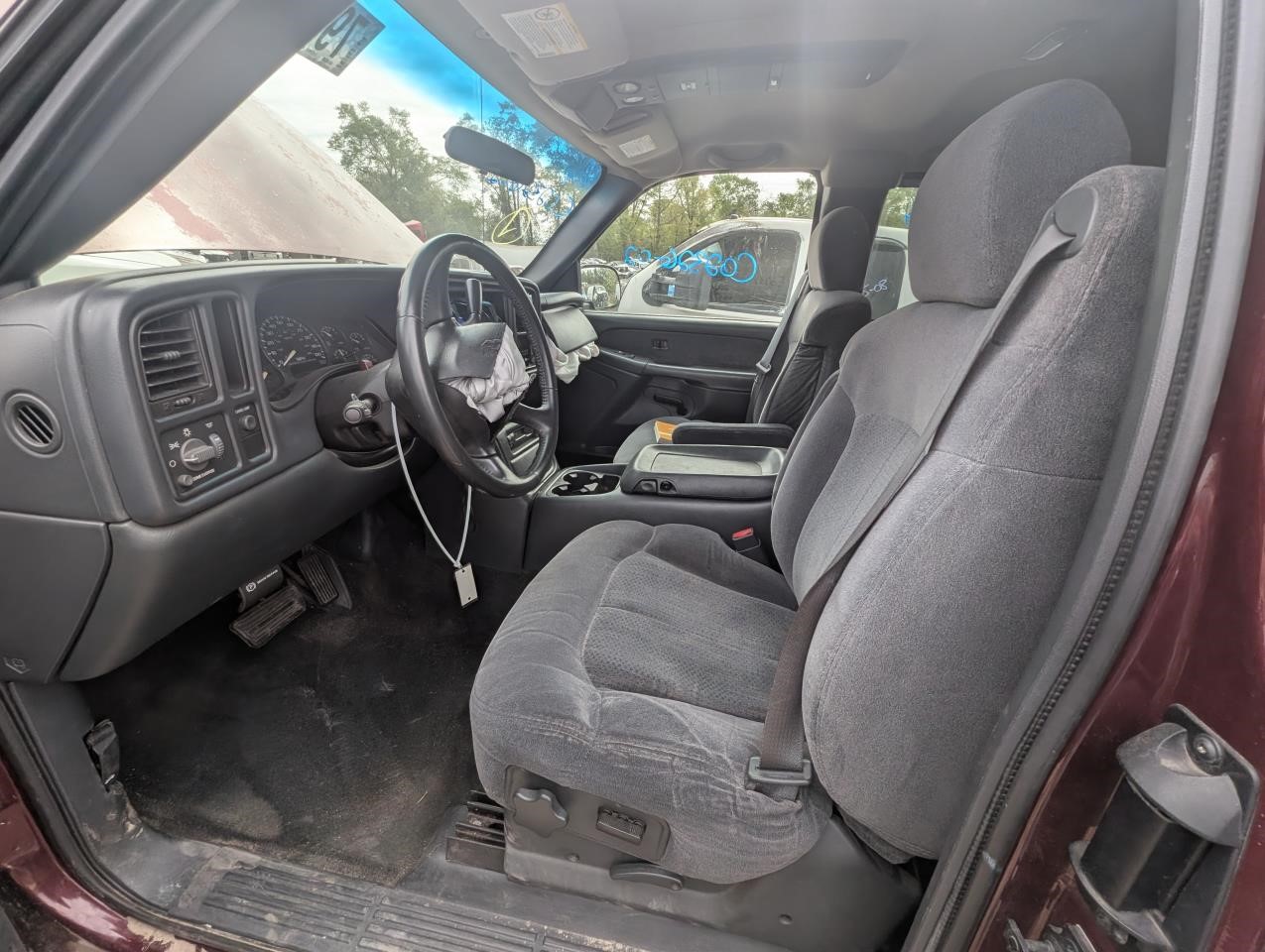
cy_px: 476
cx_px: 632
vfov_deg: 90.1
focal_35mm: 13
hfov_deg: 106.1
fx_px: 476
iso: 38
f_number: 2.2
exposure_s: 1/494
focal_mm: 1.95
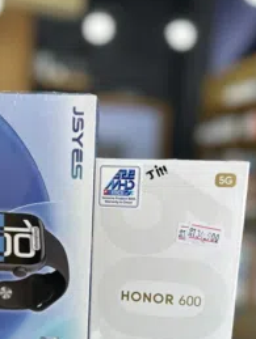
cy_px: 253
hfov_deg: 38.4
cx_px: 92
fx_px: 364
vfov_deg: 48.2
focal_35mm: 37
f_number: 1.78
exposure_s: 1/176
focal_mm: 6.86
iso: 64
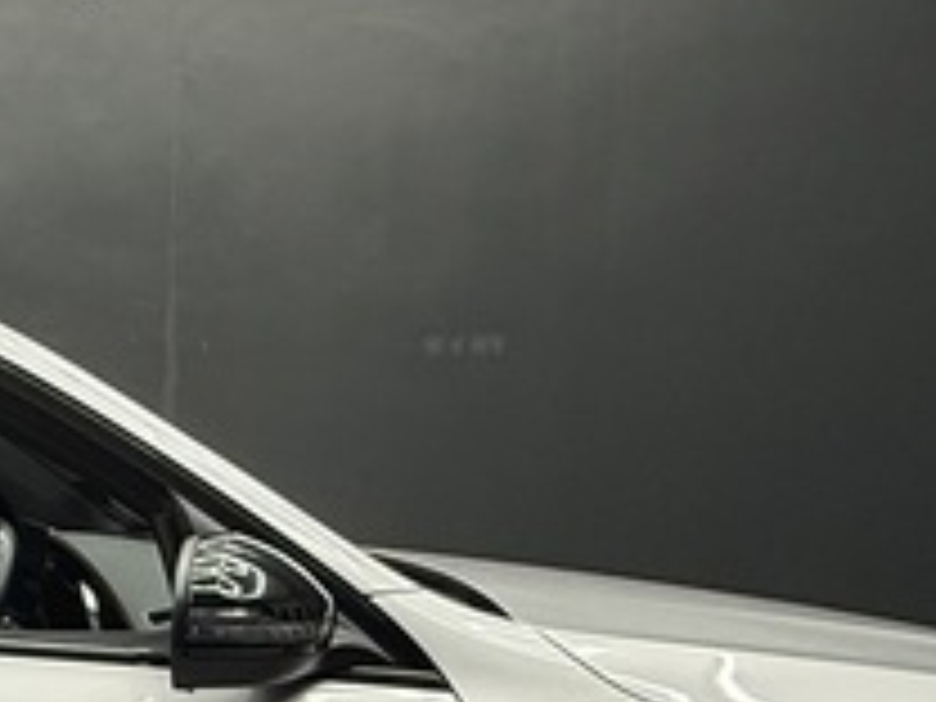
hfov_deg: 24.3
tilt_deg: -6.0
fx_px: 1866
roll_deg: +0.3
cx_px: -306
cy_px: 594
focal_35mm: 69
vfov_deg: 21.0
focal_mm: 2.22
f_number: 2.2
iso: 160
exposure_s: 1/99
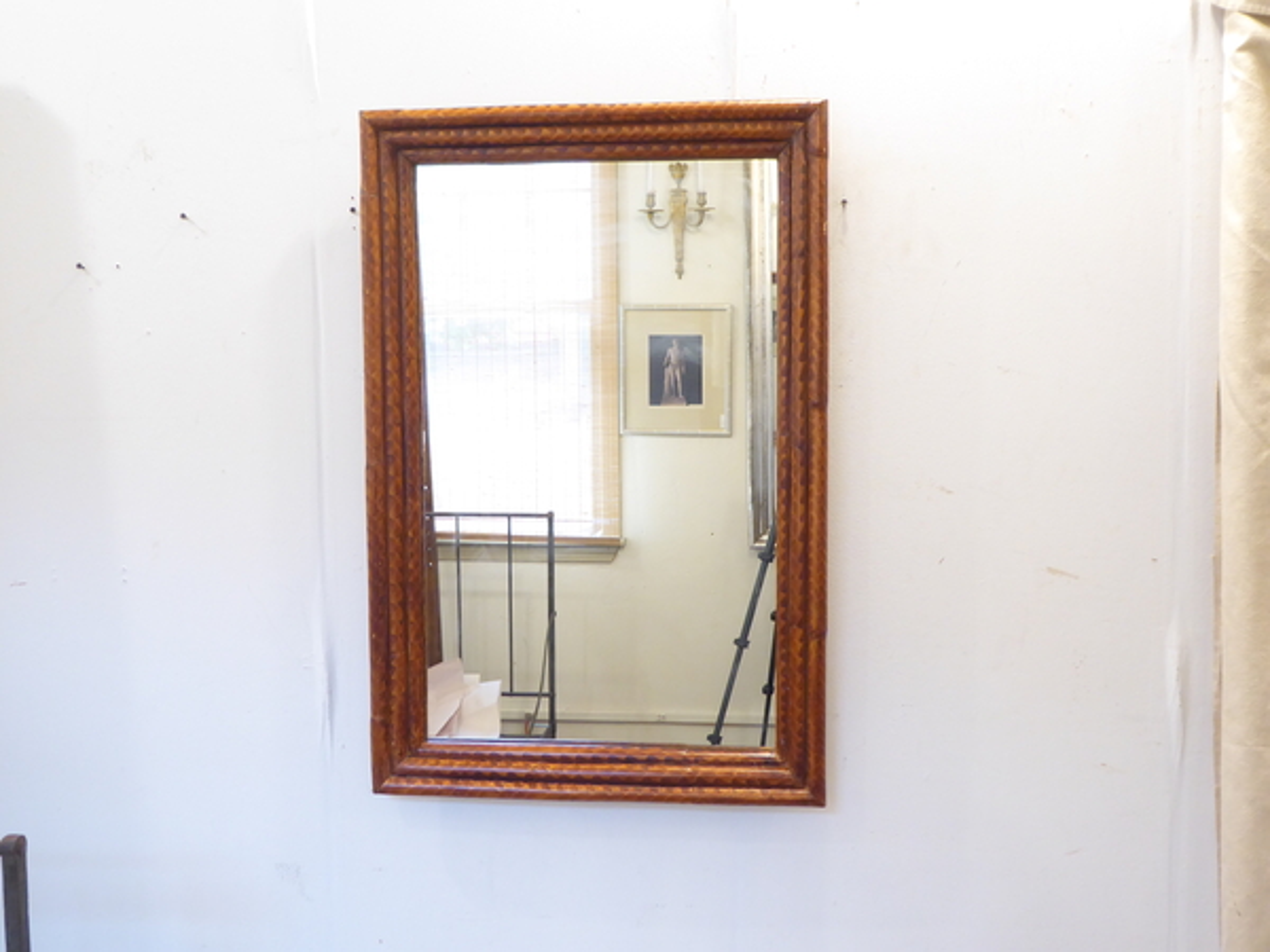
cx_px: 635
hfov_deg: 51.4
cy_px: 476
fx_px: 1321
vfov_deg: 39.7
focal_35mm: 36
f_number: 3.7
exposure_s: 1/8
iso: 400
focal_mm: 6.3
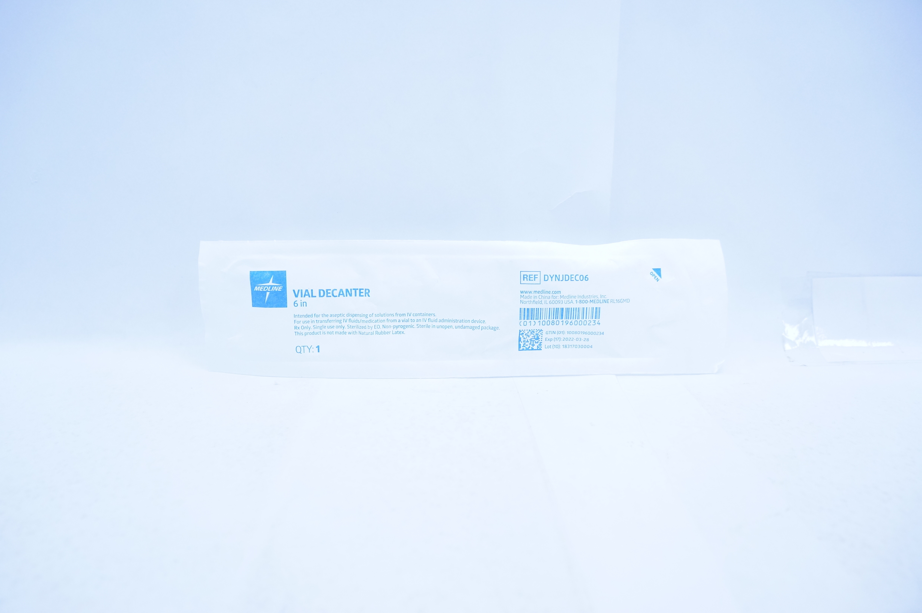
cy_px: 306
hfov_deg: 67.4
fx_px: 691
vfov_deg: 47.8
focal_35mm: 27
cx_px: 461
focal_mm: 18
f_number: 4.5
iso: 800
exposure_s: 1/200
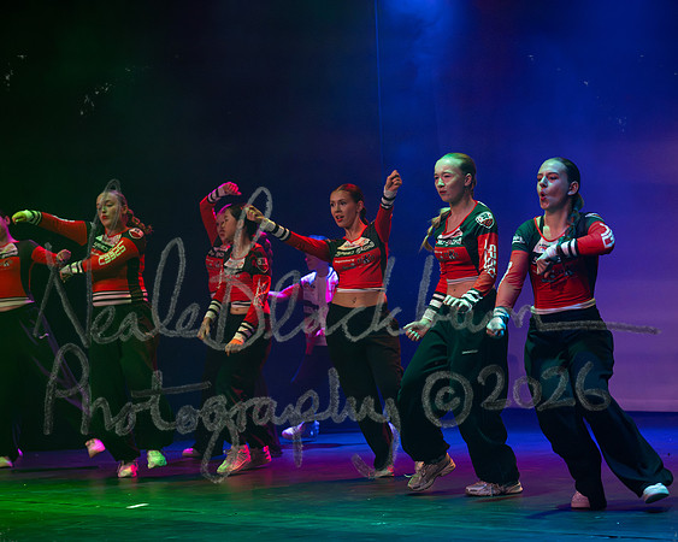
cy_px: 271
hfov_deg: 18.7
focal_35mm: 103
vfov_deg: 15.0
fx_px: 2057
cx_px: 293
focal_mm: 91
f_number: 4
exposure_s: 1/500
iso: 5000
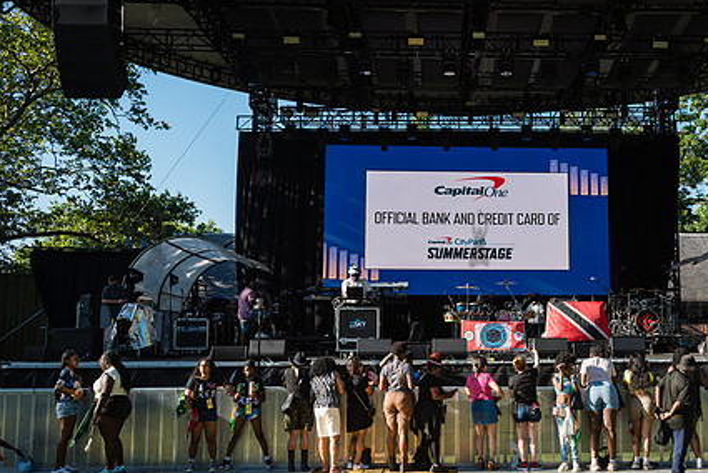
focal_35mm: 44
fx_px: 866
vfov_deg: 30.6
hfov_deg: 43.8
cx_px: 478
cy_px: 237
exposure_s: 1/1000
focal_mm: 31
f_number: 4
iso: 400
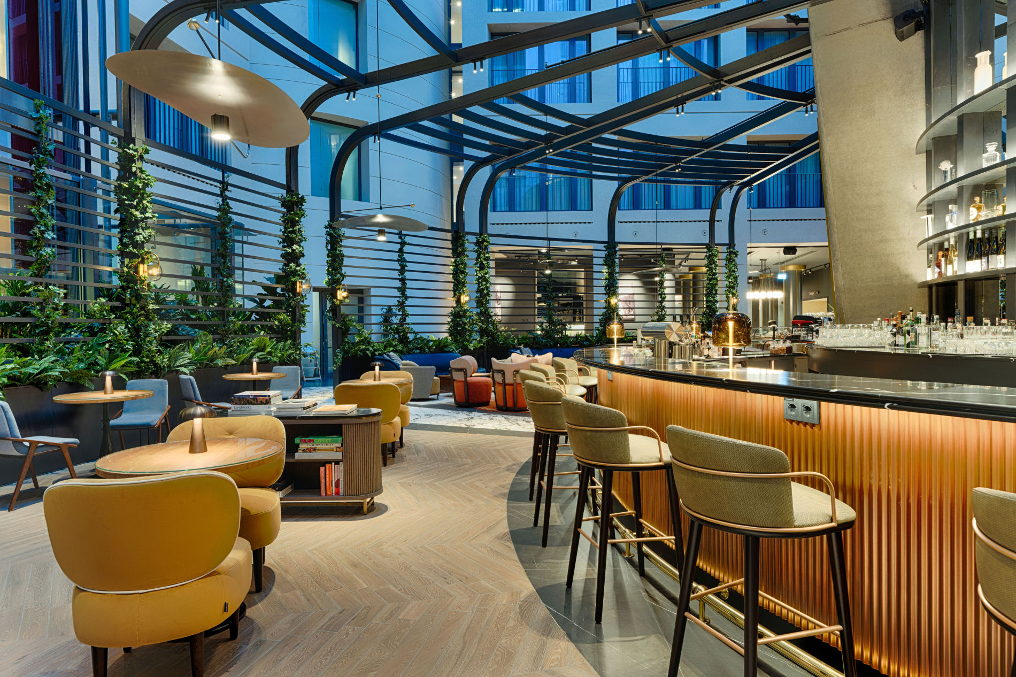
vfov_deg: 60.7
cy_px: 338
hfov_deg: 82.6
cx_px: 508
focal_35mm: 20
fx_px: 578
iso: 100
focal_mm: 20.5
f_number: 8
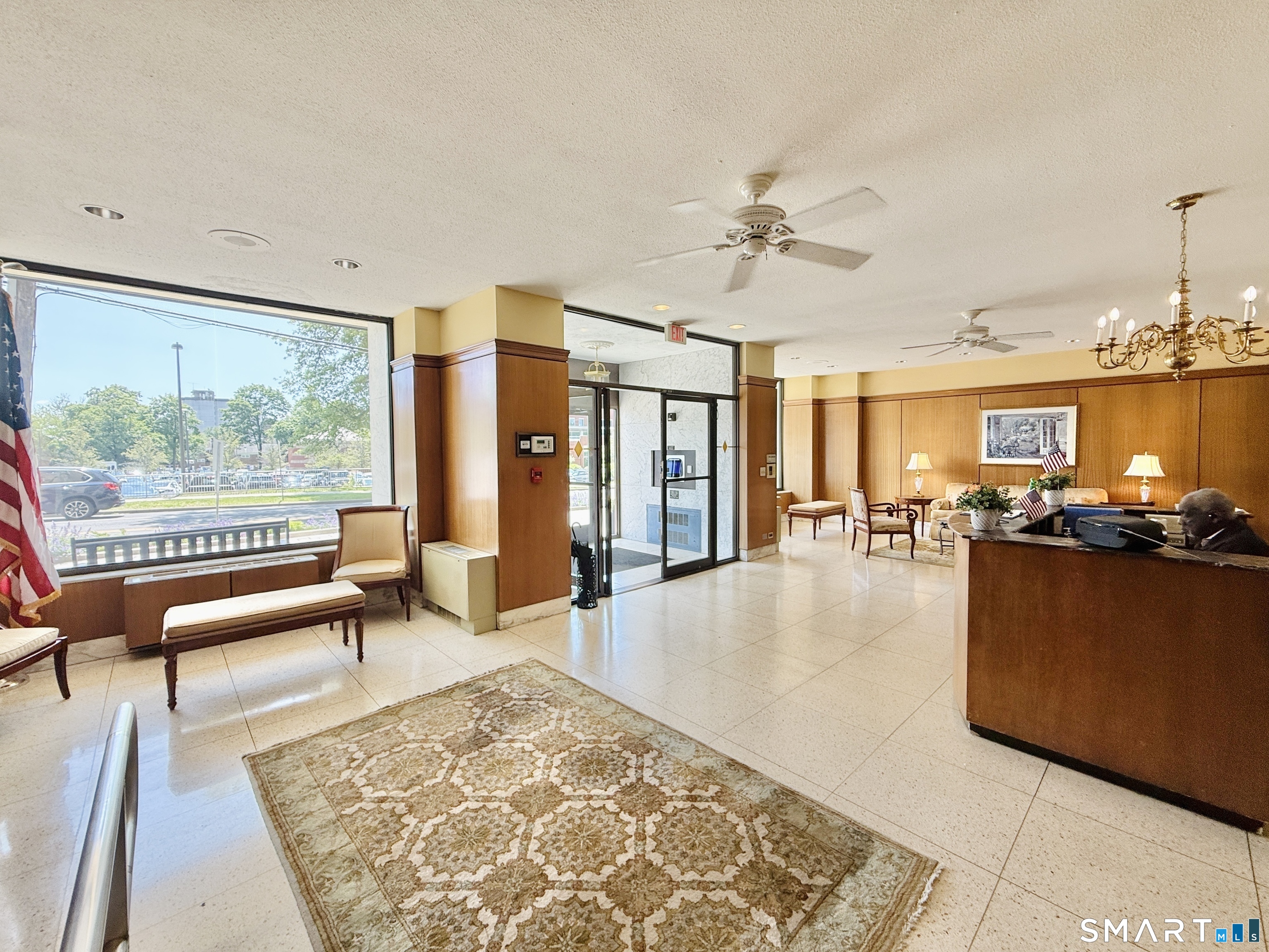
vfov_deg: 85.7
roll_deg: +0.0
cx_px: 634
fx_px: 513
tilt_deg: -2.9
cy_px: 476
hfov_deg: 102.1
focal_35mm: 14
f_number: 2.2
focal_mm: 2.22
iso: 80
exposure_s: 1/120
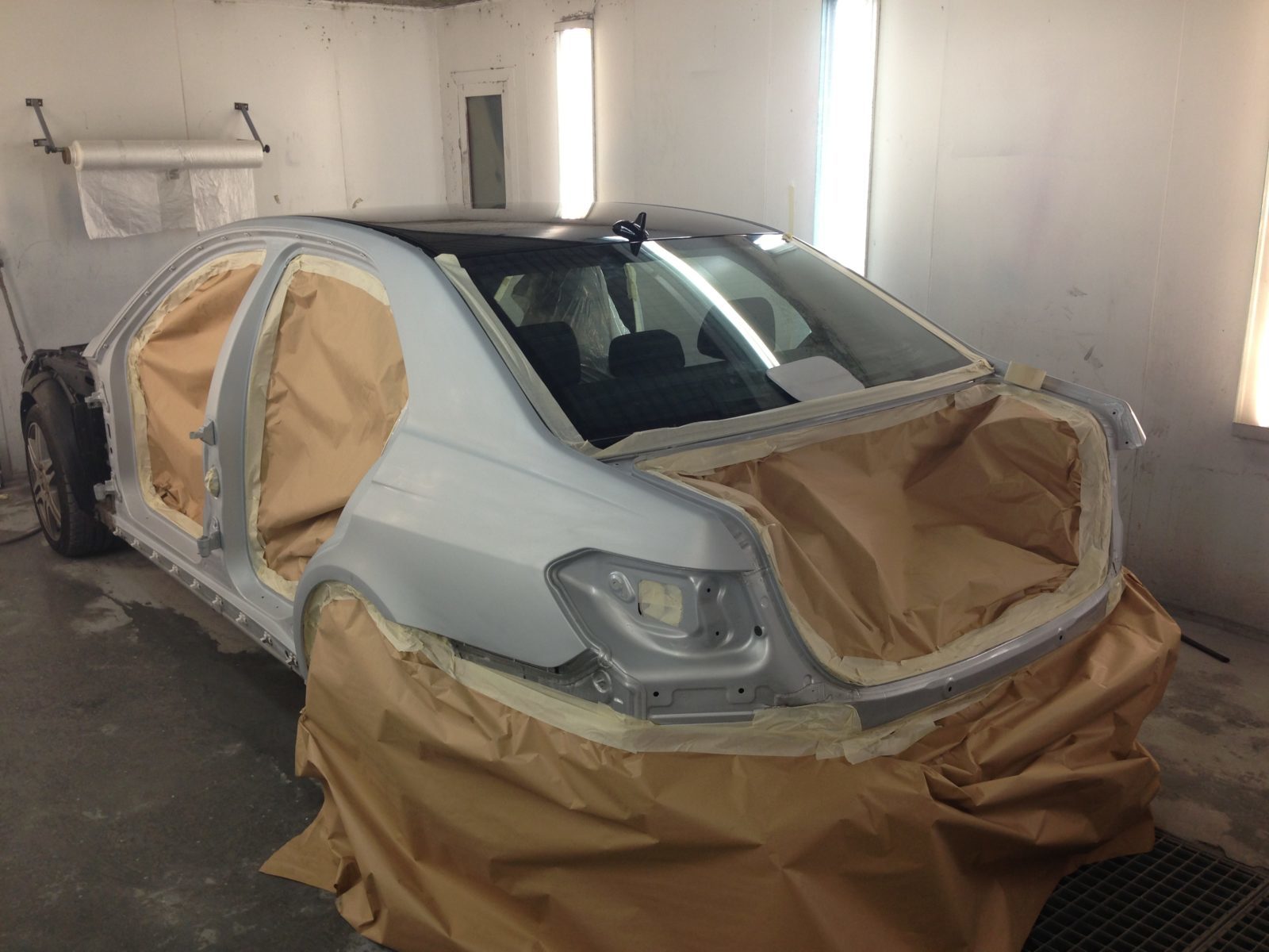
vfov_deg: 42.9
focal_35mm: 33
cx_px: 634
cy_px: 476
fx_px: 1210
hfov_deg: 55.4
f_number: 2.4
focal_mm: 4.13
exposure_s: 1/33
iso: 50
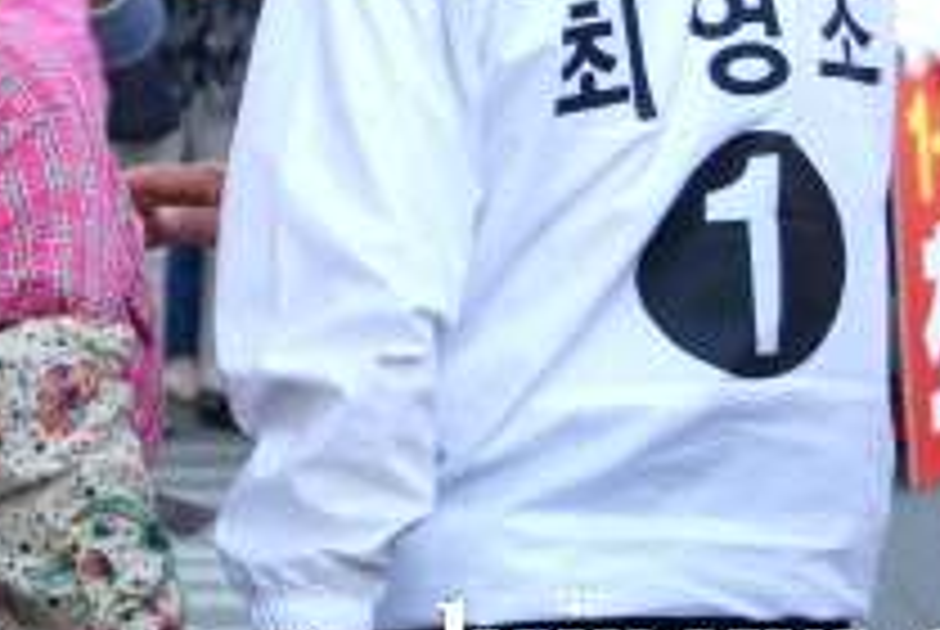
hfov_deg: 10.2
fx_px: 5256
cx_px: 189
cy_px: 40
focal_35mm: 201
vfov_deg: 6.8
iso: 800
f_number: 5.6
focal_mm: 56
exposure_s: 1/500
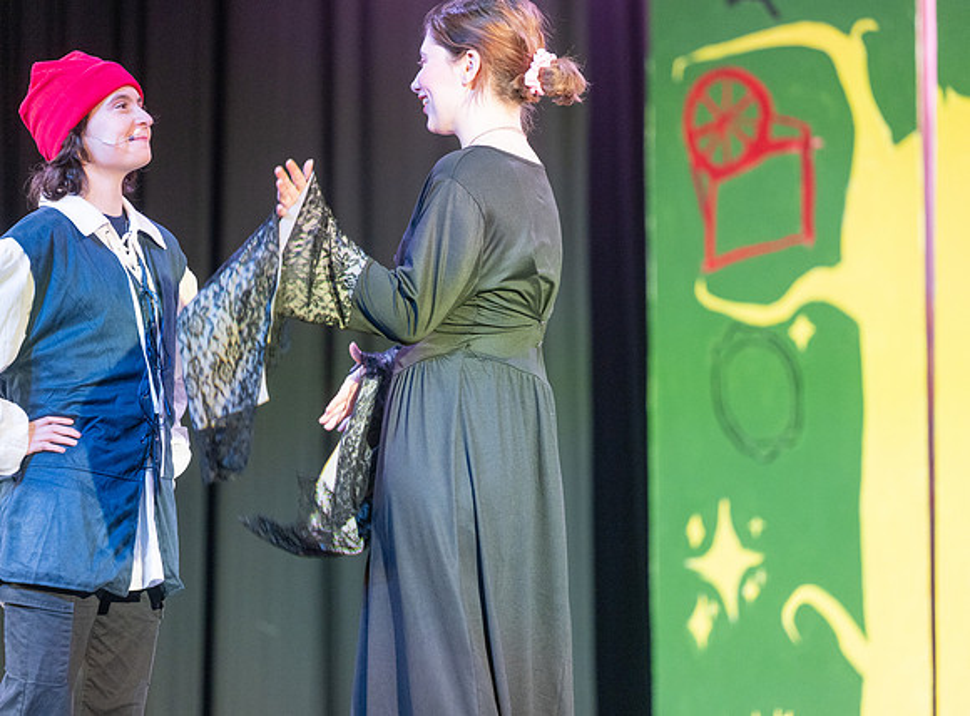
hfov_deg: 12.2
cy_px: 324
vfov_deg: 9.0
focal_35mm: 163
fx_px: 4554
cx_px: 469
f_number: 2.8
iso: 1800
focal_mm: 135
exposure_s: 1/320
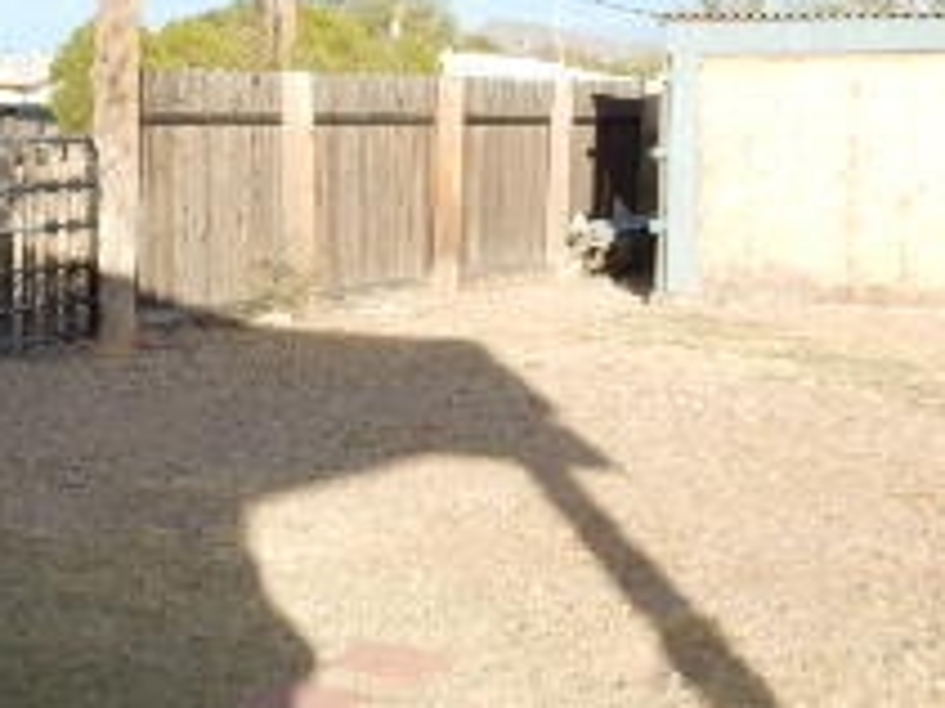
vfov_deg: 19.3
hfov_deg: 25.3
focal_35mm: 76
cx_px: 202
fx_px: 2074
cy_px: 206
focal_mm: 4.5
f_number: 3.7
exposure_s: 1/640
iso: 125
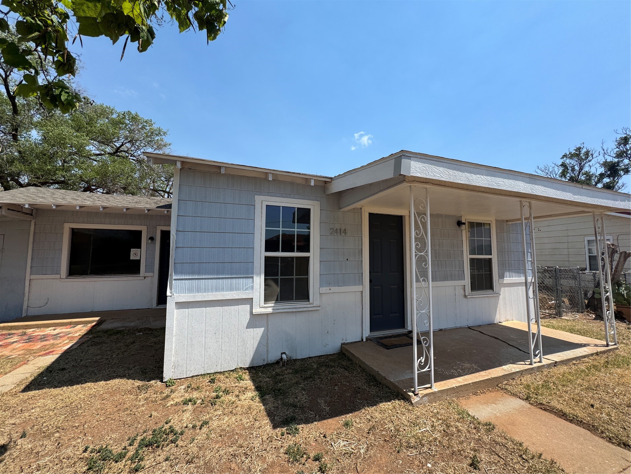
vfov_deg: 85.7
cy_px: 237
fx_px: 255
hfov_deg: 102.1
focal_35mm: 14
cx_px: 316
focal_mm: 2.22
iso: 50
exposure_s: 1/1832
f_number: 2.2
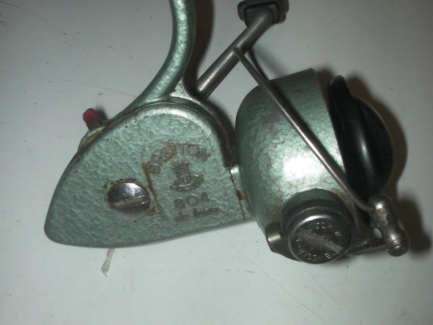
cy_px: 147
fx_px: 563
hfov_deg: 42.0
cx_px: 189
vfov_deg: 32.2
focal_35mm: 45
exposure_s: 1/30
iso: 200
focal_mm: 6.3
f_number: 5.6
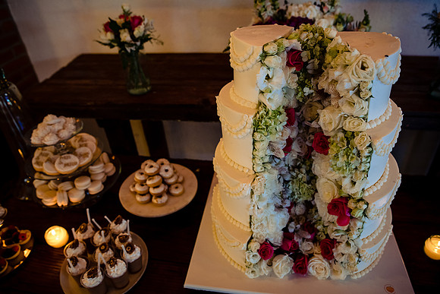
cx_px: 220
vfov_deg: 51.3
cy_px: 147
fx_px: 306
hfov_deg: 71.5
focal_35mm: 25
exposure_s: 1/100
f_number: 2.8
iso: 1600
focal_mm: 25
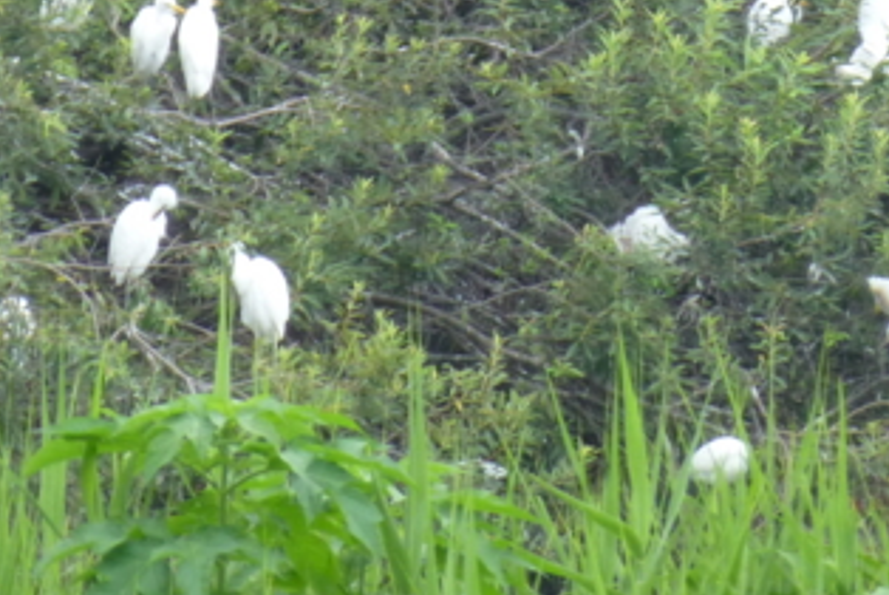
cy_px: 68
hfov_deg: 1.6
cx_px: 405
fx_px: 31390
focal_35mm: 1270
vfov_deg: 1.1
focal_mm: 86
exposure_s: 1/125
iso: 250
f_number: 6.4
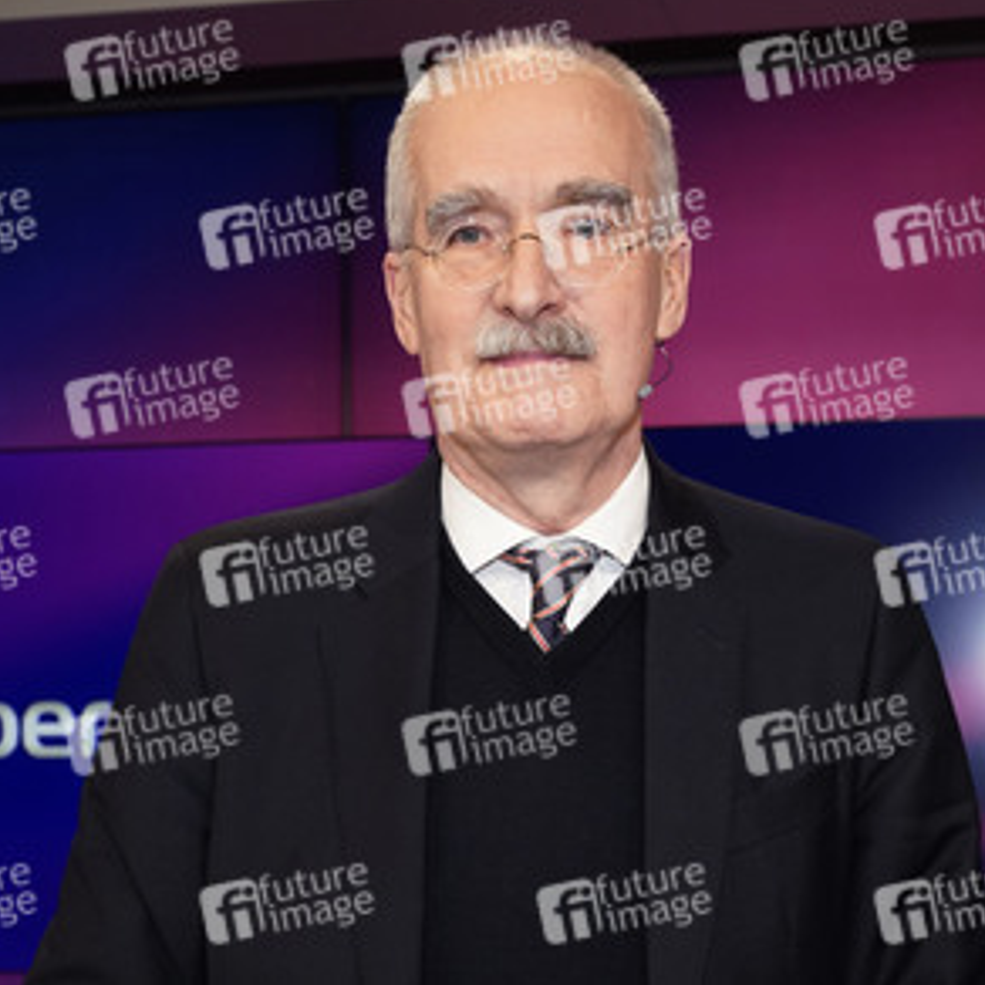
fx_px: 1352
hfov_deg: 40.0
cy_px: 482
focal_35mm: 42
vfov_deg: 40.0
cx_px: 535
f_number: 5
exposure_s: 1/160
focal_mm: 32
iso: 2000
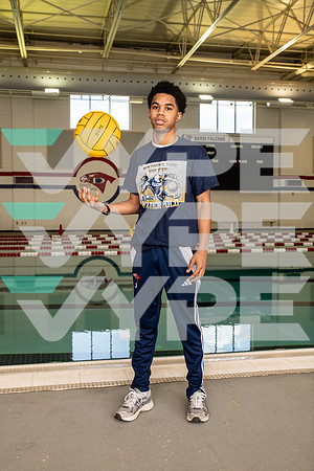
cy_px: 236
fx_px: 523
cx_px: 157
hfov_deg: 33.4
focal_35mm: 40
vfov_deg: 48.5
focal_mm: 40
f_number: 7.1
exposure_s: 1/250
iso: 640
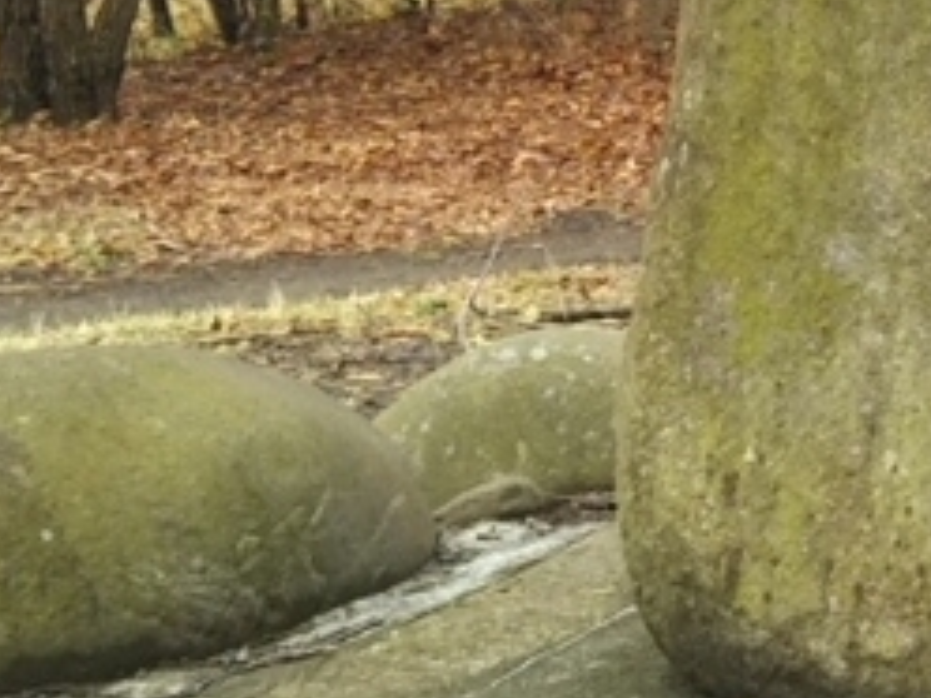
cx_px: 863
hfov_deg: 13.5
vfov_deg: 10.1
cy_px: -120
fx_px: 3900
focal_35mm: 145
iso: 40
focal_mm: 4
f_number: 2.2
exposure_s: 1/120
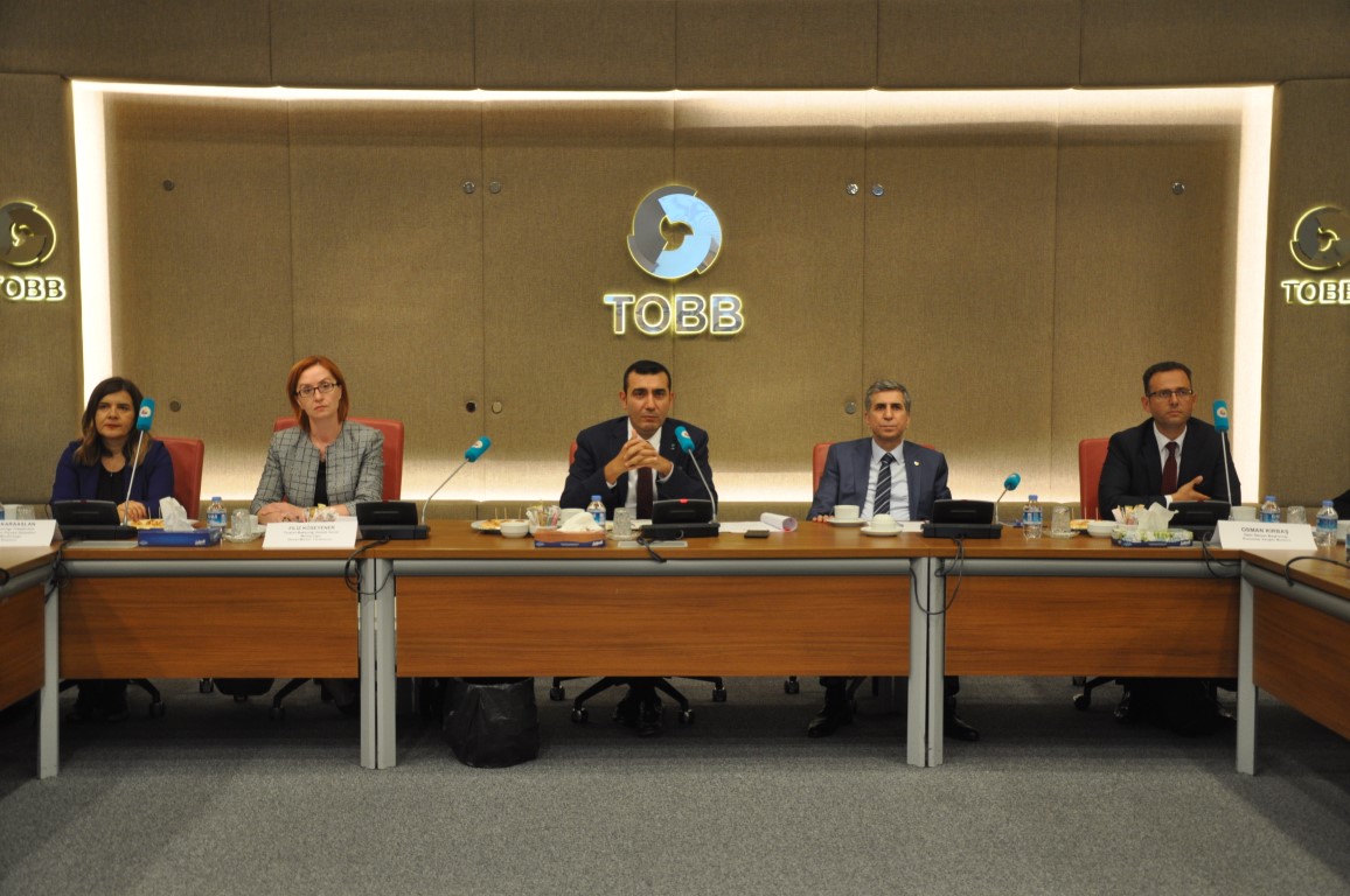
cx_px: 675
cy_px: 448
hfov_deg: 46.4
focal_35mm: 42
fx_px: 1573
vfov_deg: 31.8
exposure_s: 1/15
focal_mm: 28
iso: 560
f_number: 4
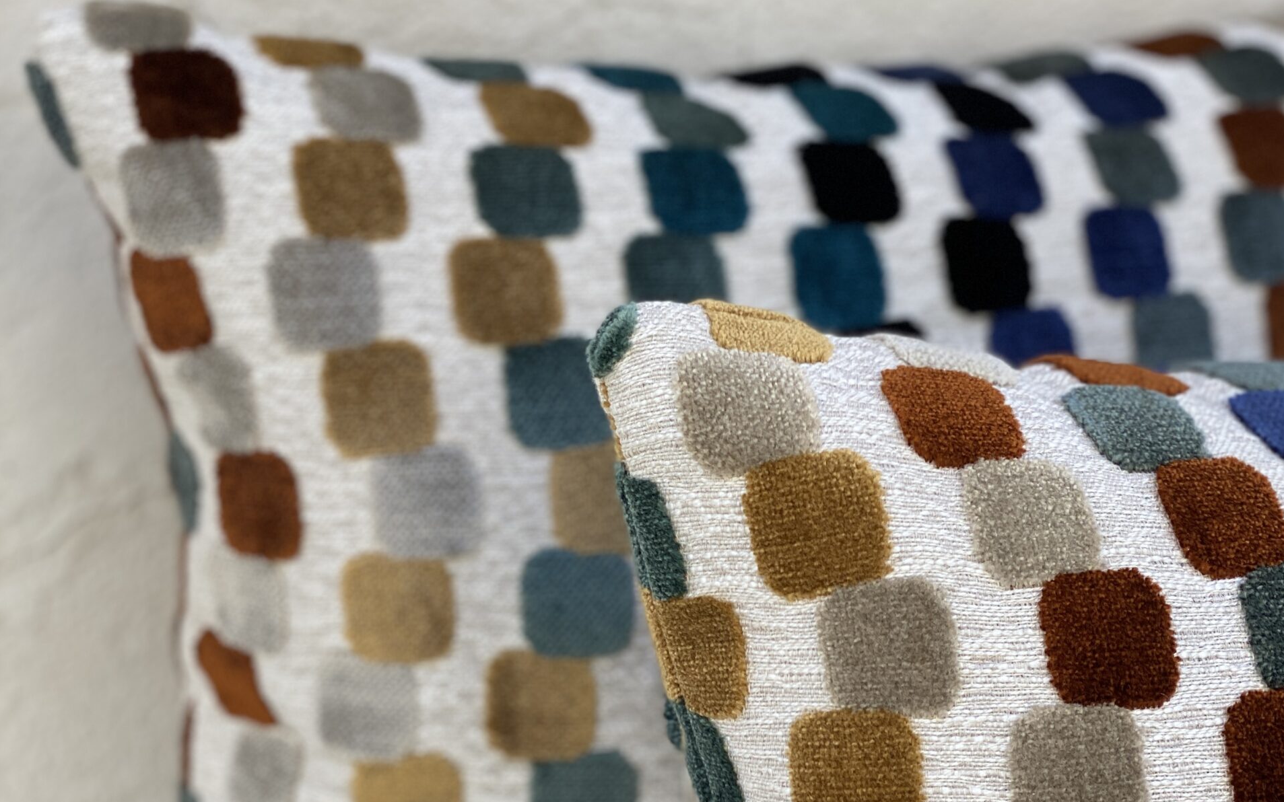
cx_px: 645
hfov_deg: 27.8
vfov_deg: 17.6
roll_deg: -5.5
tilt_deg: -25.9
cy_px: 516
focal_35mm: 74
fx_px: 2590
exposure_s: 1/186
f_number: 2
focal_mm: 6
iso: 20
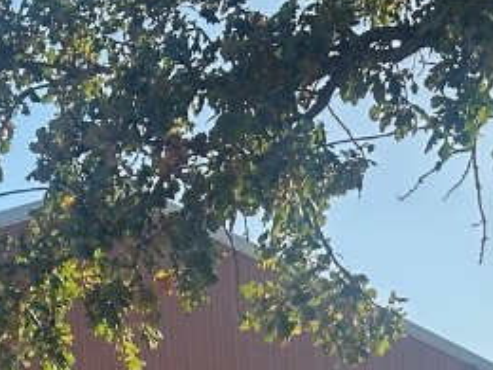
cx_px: 85
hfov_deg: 10.4
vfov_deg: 7.6
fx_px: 2692
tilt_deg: +4.9
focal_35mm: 189
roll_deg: +3.4
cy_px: 721
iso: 64
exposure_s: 1/1613
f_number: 1.78
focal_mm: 6.86
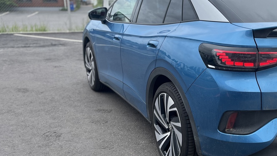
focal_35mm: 46
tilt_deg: -16.5
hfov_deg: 42.8
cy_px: 88
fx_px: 338
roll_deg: -0.7
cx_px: 217
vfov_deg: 26.0
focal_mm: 5.1
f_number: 1.6
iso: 50
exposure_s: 1/1096
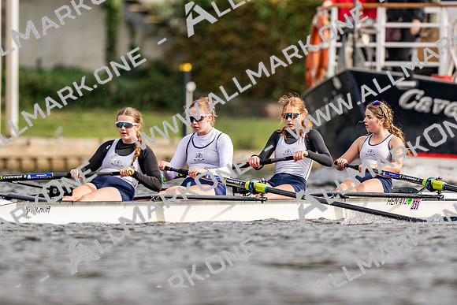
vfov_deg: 1.5
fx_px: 11433
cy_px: 152
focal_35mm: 900
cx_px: 228
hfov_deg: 2.3
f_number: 4
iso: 280
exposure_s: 1/2500
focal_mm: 600
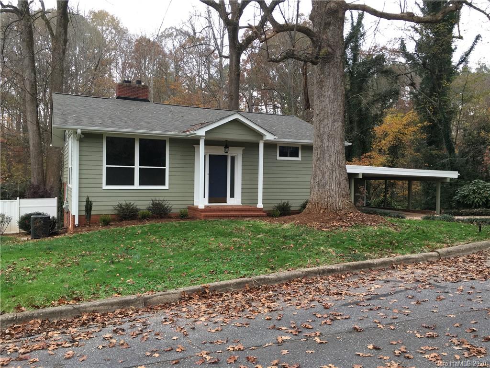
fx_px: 411
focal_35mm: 29
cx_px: 245
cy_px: 184
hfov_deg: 61.7
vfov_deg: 48.2
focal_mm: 4.15
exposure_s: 1/120
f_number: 2.2
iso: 40
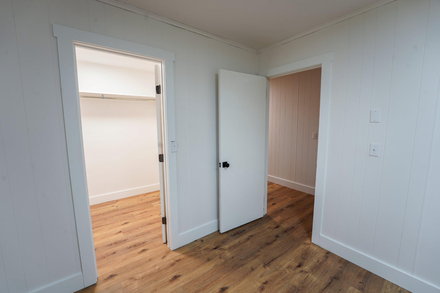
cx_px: 220
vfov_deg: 81.2
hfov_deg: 104.3
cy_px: 146
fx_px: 171
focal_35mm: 14
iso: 100
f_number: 8
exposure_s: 1/2.5
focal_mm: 14
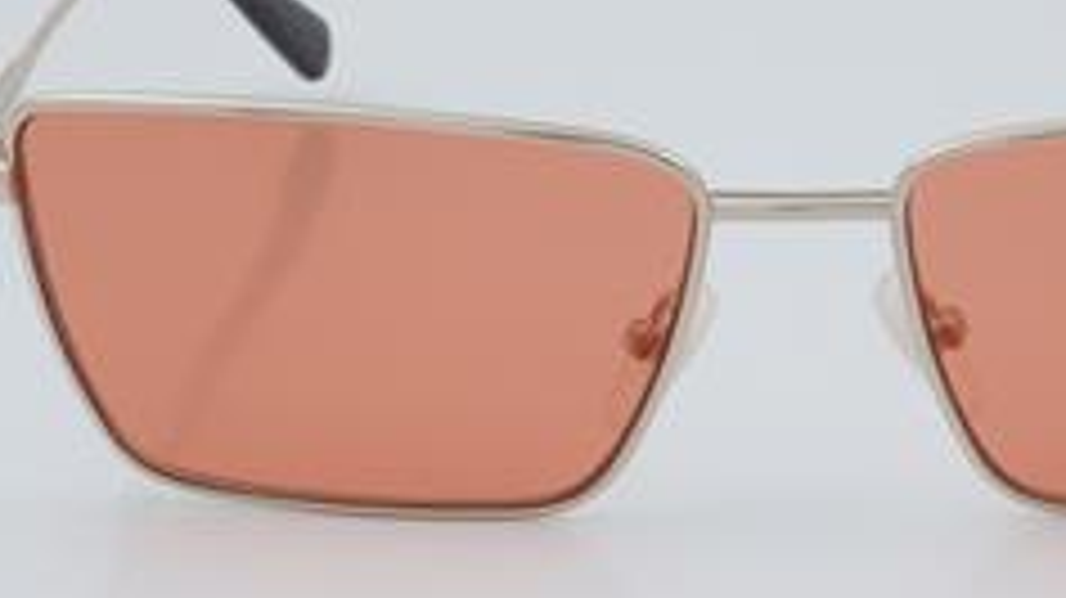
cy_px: 234
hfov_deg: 14.7
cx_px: 792
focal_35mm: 146
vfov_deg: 8.3
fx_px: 4121
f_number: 32
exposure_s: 1/4
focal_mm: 55
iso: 100
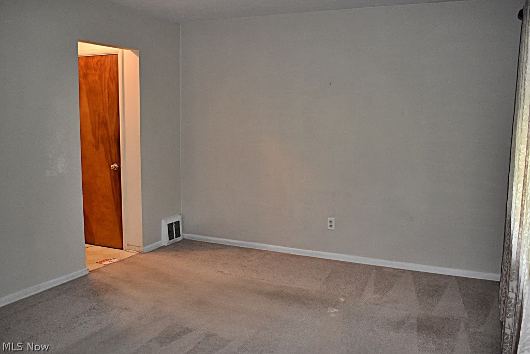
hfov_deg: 57.2
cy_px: 177
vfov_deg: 40.0
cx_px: 265
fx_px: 486
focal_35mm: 33
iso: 1600
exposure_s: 1/80
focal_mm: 22
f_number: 3.8
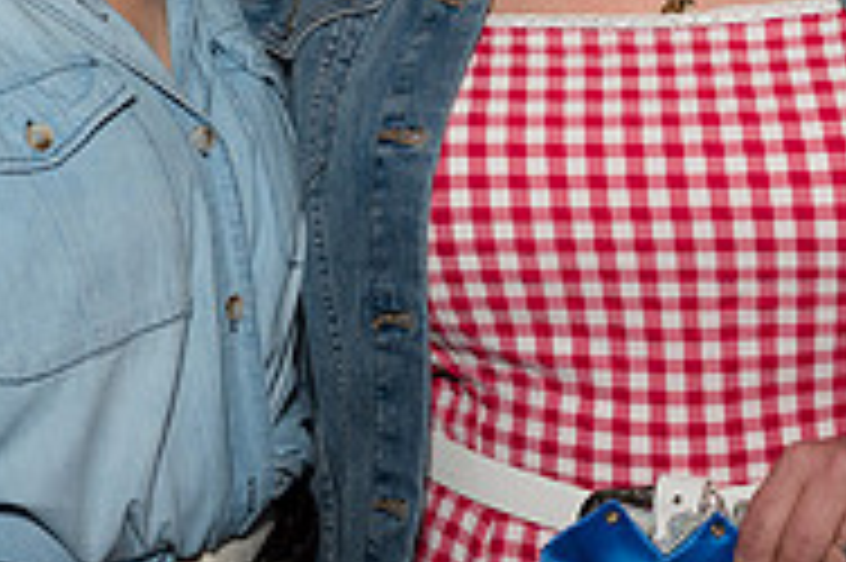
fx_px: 2677
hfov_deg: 17.9
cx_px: 500
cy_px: -151
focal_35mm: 114
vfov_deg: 11.7
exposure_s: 1/160
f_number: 5.6
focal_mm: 35
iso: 800
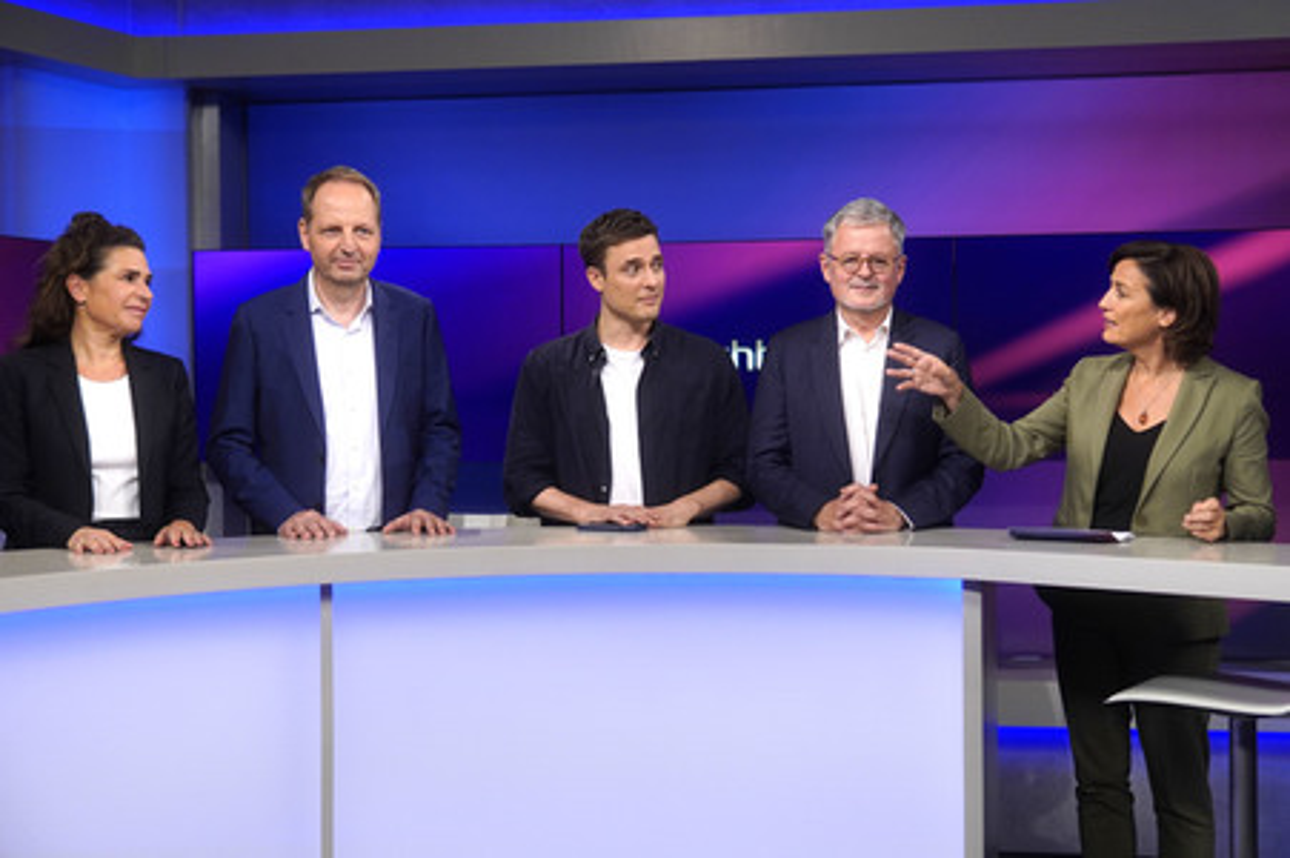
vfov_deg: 29.8
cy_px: 429
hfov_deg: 43.6
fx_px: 1611
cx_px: 645
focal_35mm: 45
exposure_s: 1/500
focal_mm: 30
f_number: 1.8
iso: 640
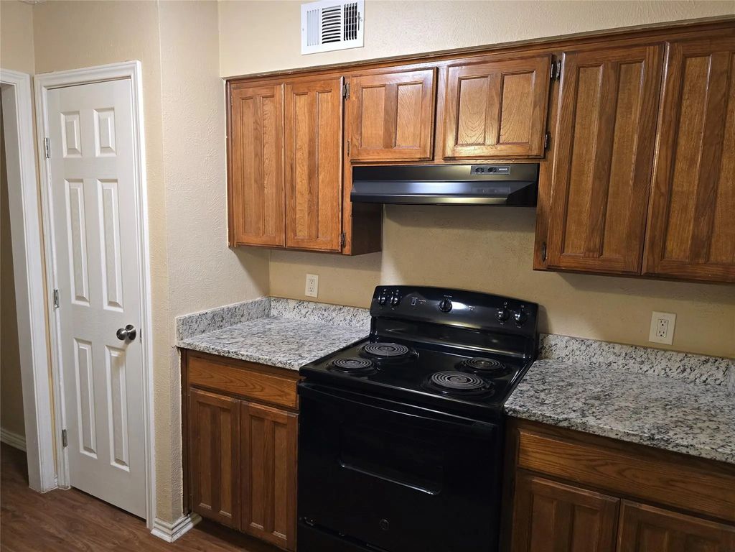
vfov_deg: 58.9
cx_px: 368
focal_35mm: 23
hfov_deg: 73.9
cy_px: 276
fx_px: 488
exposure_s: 1/120
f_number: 1.7
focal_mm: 6.3
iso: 800
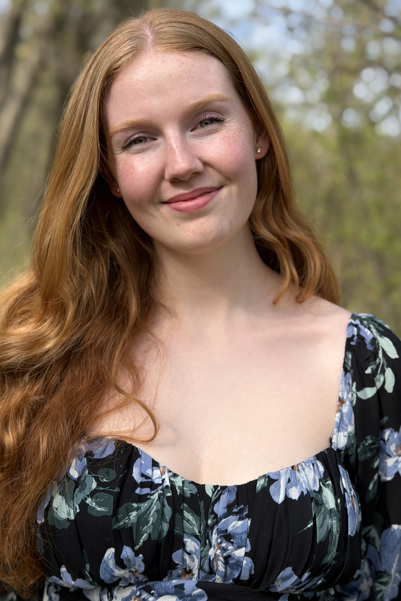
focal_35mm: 57
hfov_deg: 23.8
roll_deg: -0.6
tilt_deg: -0.5
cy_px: 265
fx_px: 952
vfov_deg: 35.0
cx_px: 191
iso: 64
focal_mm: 6.76
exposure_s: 1/1980
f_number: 1.78
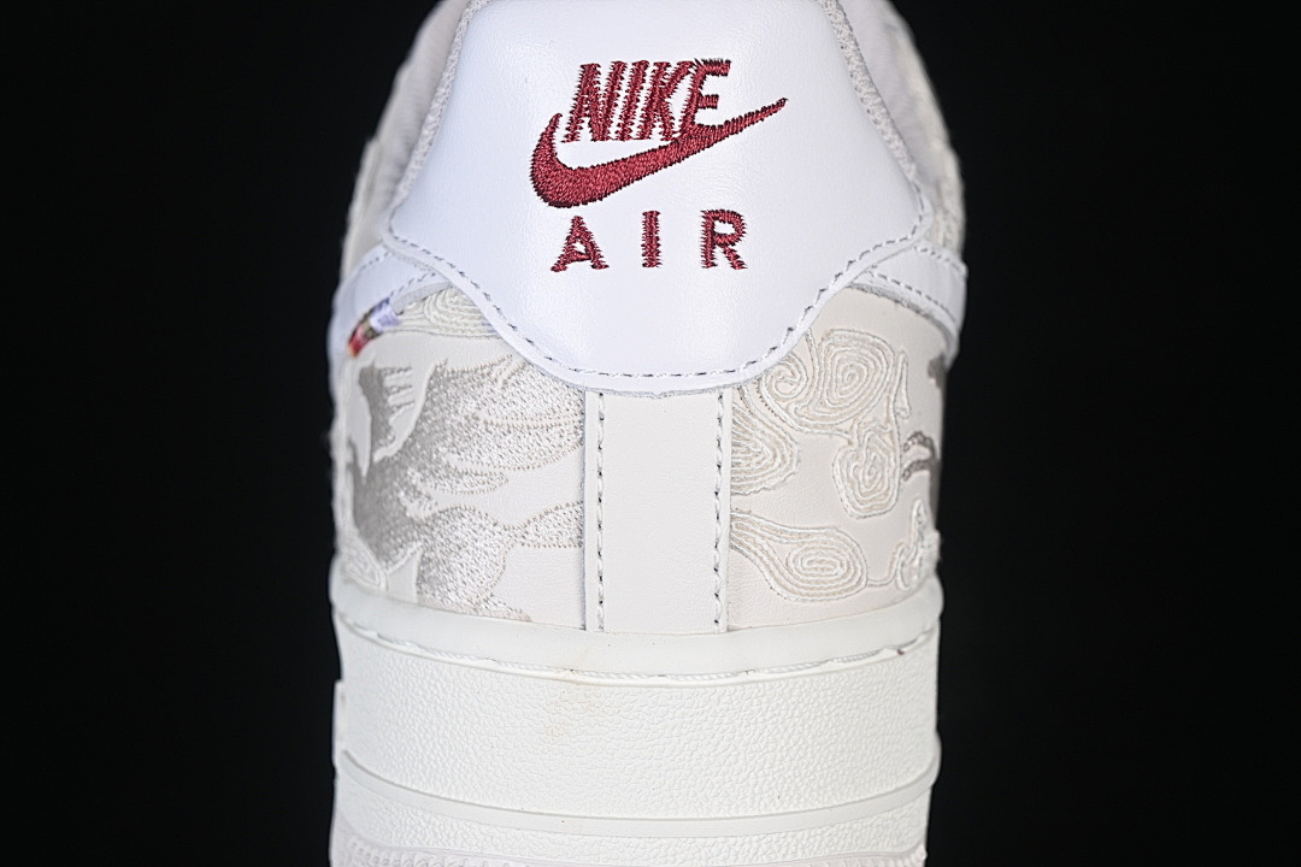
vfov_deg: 18.2
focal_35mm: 75
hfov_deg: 27.0
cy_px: 434
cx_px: 650
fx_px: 2710
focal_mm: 50
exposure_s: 1/80
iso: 160
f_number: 7.1
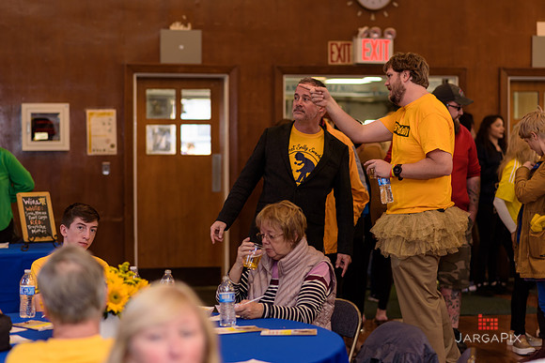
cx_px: 272
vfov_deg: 16.1
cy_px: 182
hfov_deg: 23.9
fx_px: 1287
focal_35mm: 85
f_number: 2.5
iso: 320
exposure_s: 1/125
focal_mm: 85
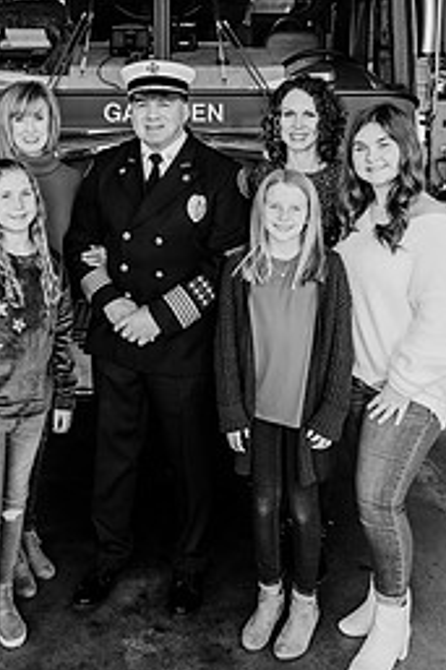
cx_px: 128
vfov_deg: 45.5
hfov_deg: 31.4
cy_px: 209
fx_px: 781
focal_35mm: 42
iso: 250
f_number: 3.2
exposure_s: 1/250
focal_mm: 24
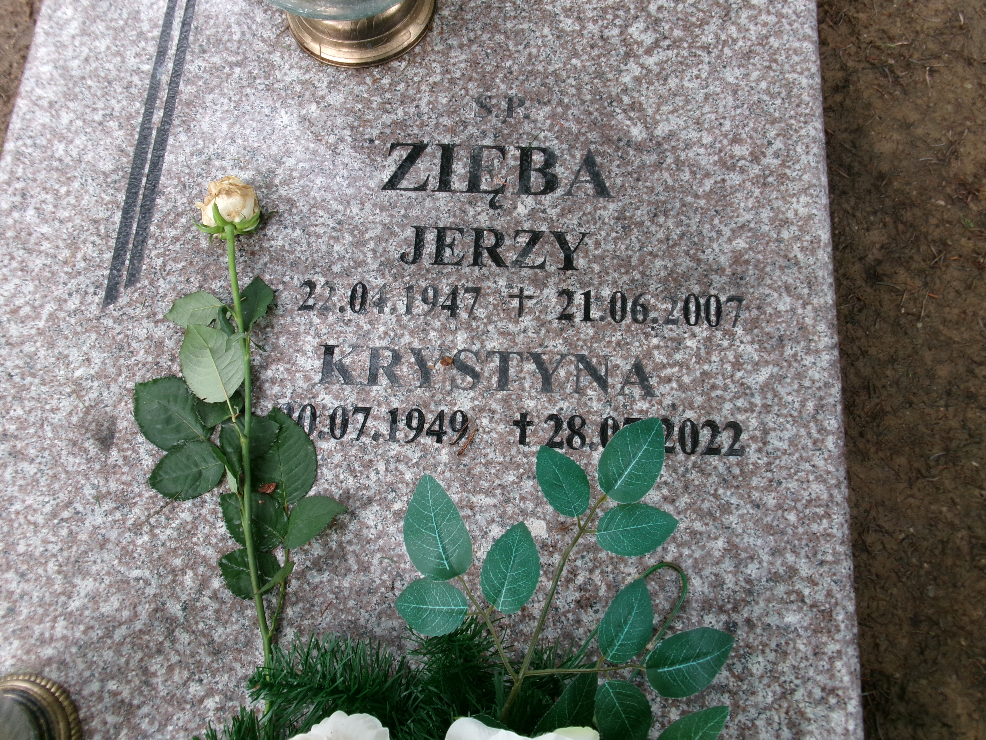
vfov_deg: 49.7
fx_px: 798
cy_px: 370
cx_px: 493
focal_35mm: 28
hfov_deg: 63.4
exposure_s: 1/42
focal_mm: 5.1
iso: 100
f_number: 3.9
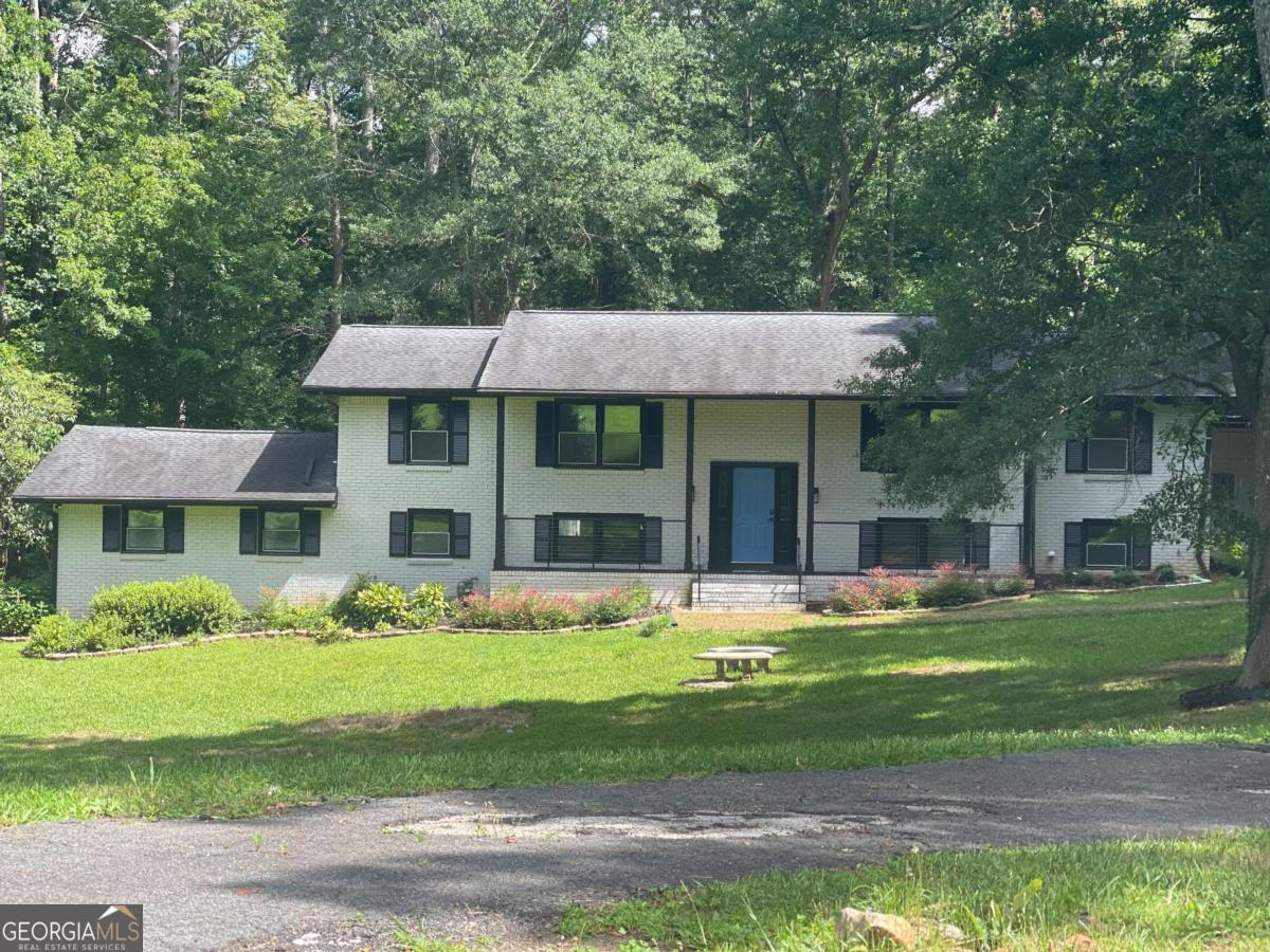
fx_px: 2348
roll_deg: -0.8
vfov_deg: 22.9
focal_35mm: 64
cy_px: 476
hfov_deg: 30.3
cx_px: 635
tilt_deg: -2.4
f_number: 2.2
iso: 25
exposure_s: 1/314
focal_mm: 7.5
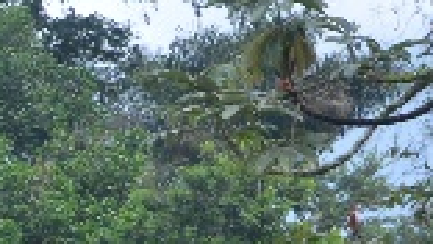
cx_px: -824
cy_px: 477
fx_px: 3642
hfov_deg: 6.3
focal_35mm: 317
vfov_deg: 3.8
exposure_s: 1/250
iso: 200
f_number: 8
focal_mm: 32
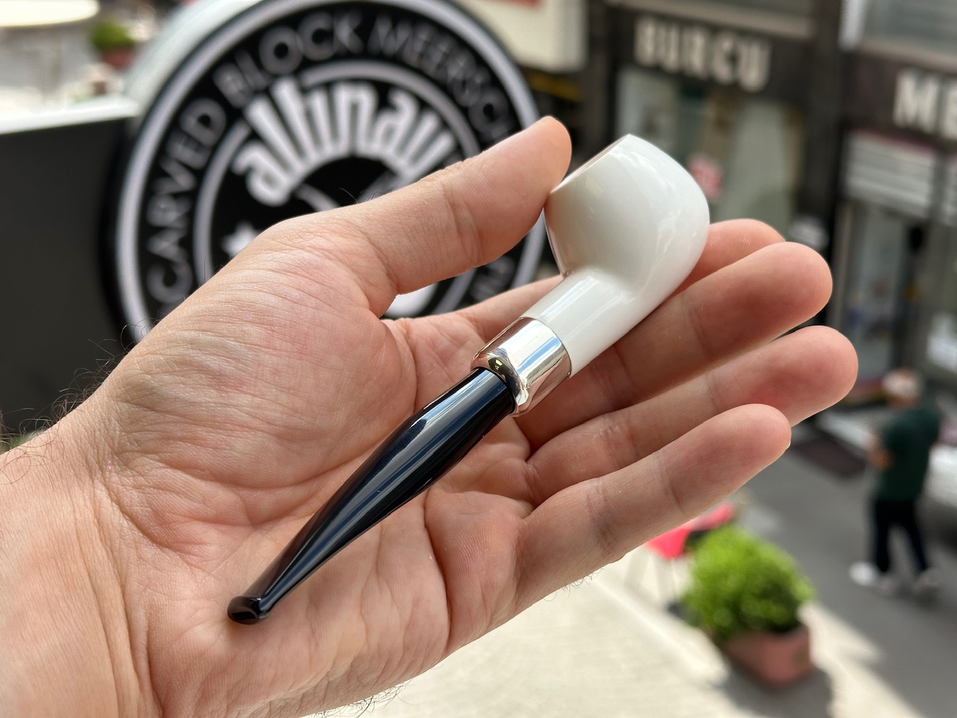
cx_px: 478
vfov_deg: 30.3
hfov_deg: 39.7
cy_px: 359
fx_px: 1327
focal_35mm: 48
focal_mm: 6.86
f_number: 1.78
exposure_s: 1/971
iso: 64
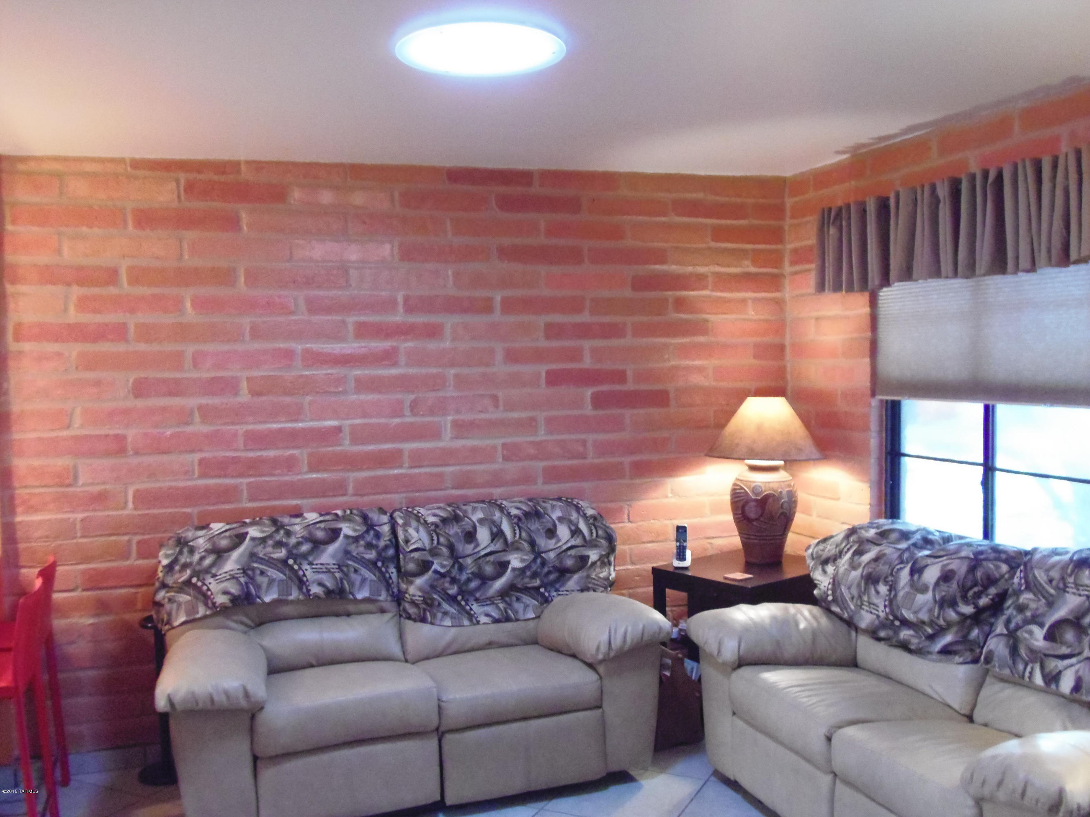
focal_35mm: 30
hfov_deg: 60.0
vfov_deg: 46.8
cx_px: 545
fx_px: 945
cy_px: 408
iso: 800
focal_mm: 5.5
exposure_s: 1/40
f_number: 3.2
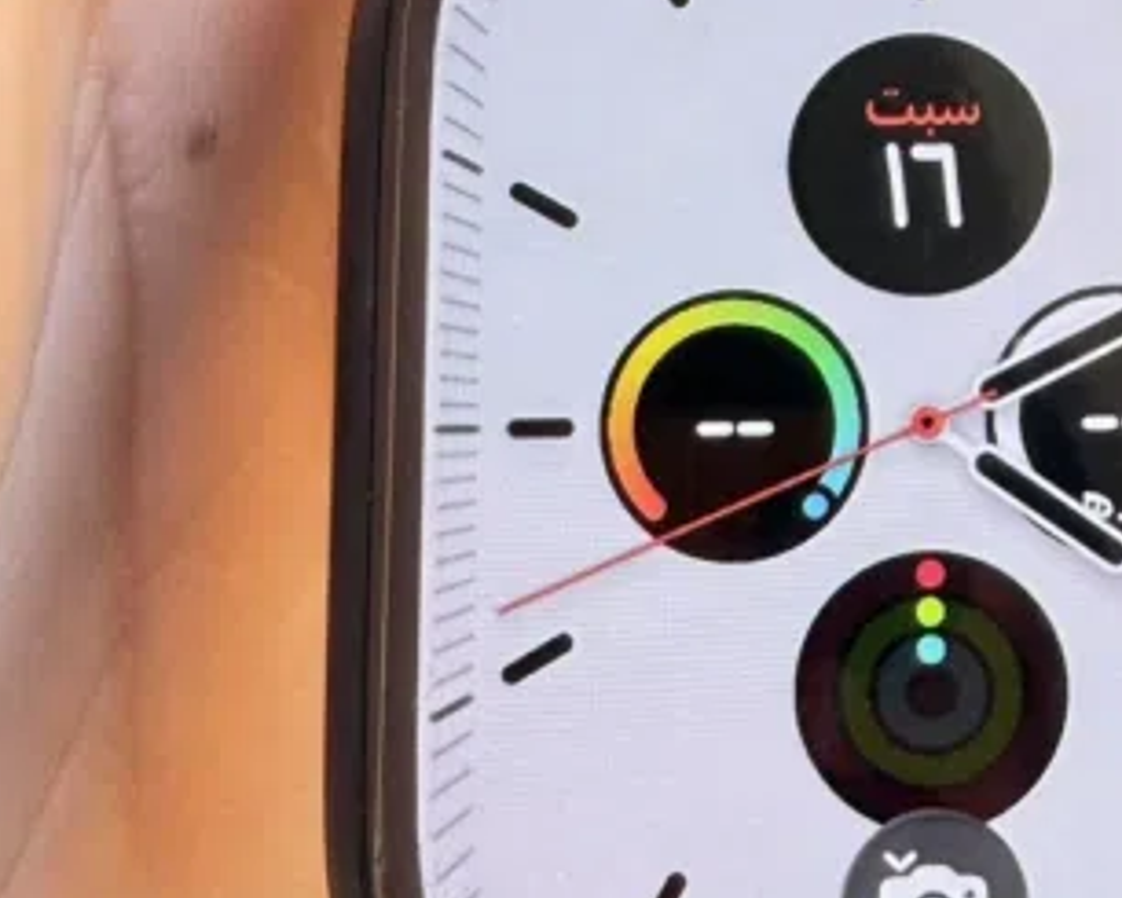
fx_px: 1628
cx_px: 953
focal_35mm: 49
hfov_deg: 36.3
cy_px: 330
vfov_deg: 30.7
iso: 200
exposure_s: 1/121
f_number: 2.2
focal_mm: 2.22
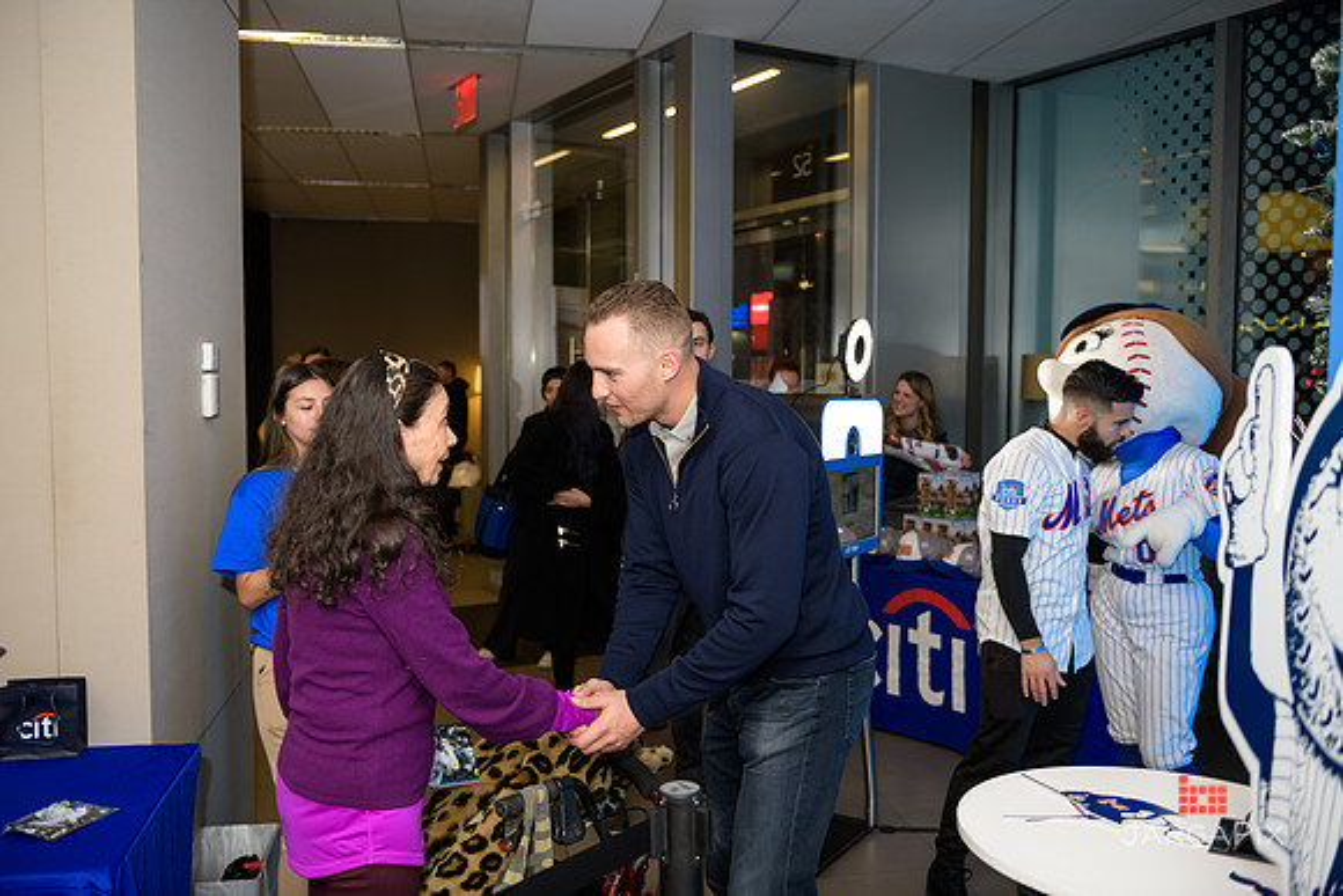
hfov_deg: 58.7
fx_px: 1194
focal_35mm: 32
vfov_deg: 41.1
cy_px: 448
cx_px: 672
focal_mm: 32
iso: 400
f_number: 3.2
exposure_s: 1/125
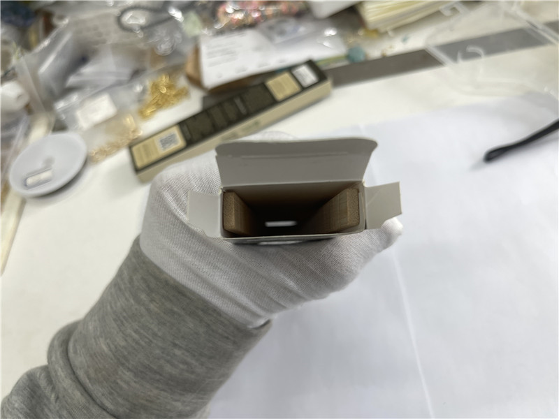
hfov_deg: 69.4
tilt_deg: -52.8
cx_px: 280
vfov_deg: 54.9
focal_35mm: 25
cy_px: 210
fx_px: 404
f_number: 1.6
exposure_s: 1/100
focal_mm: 5.1
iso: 80
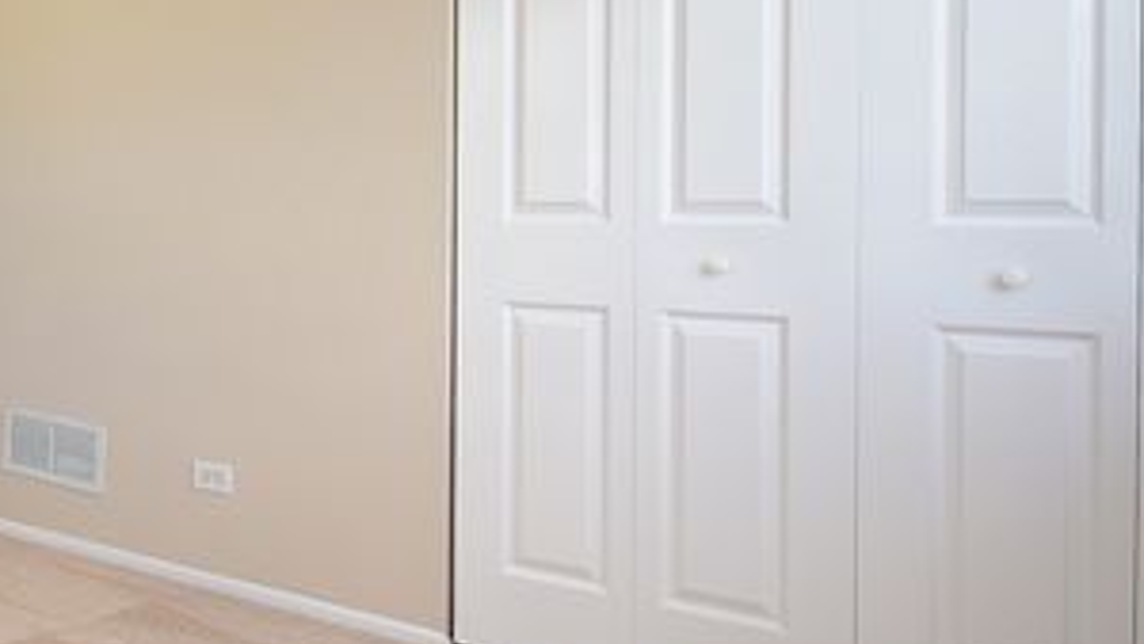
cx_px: 27
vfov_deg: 30.6
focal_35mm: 39
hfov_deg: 45.0
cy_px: 234
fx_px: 1170
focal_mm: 11.5
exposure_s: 1/100
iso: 640
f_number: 6.3
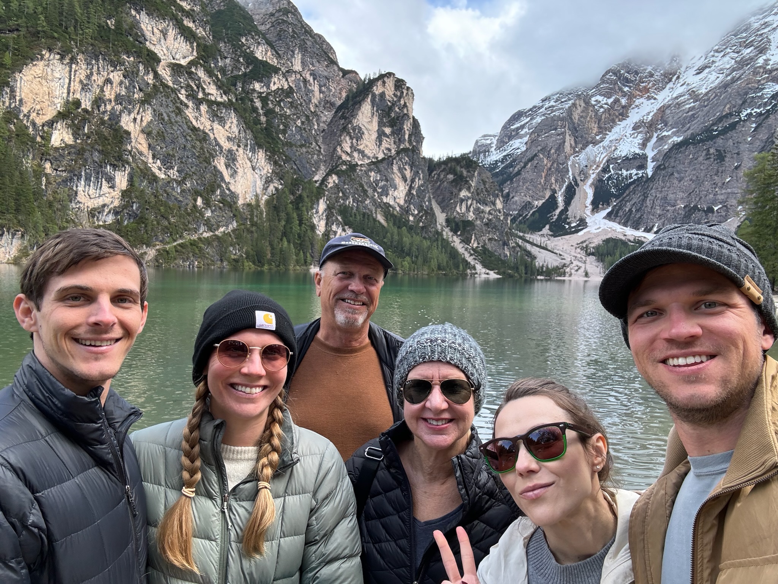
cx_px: 389
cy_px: 292
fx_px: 517
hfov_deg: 73.9
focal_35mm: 23
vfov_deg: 58.9
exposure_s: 1/164
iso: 32
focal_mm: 2.69
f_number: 1.9
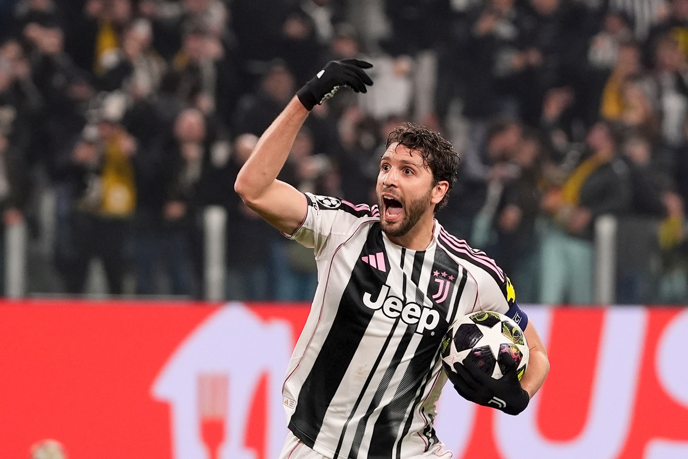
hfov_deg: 10.2
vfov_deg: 6.8
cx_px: 344
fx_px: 3841
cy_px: 230
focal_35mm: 201
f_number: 3.5
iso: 2000
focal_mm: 200
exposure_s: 1/1250
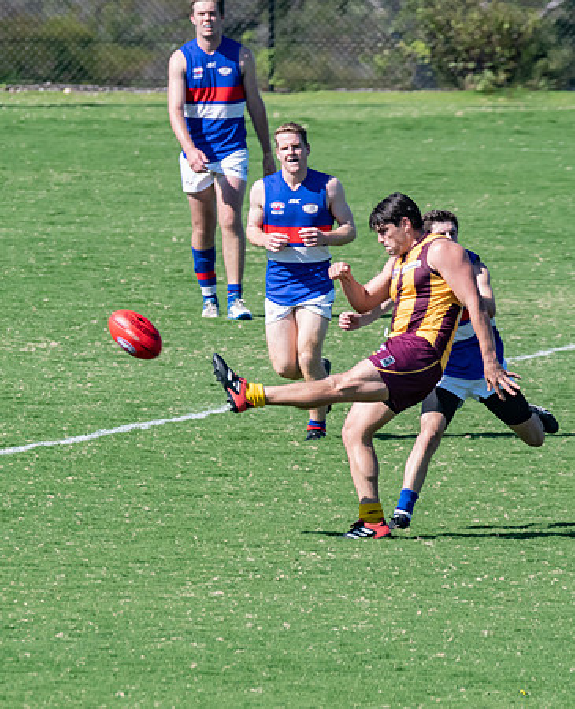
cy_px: 434
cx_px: -29
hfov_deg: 1.7
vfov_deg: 2.1
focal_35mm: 926
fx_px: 19530
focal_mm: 360
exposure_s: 1/2000
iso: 1000
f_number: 8
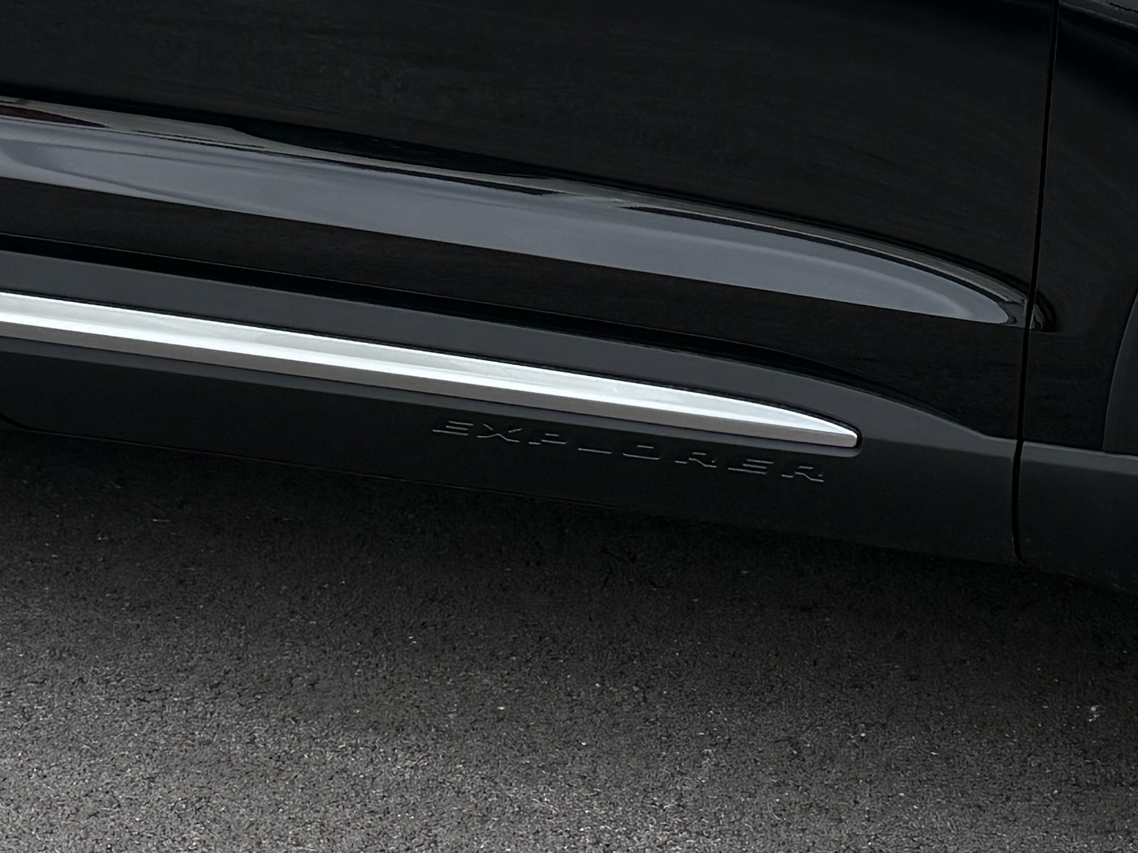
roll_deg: +0.8
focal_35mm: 95
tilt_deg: -6.4
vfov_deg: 15.0
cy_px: -203
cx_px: 677
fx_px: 3123
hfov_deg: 20.6
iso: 100
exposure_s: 1/3145
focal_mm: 6.76
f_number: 1.78
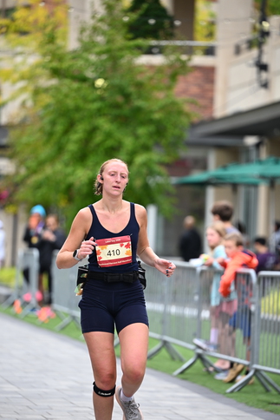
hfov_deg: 7.8
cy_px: 224
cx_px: 138
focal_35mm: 176
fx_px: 2052
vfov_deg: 11.7
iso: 640
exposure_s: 1/2000
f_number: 2.8
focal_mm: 155
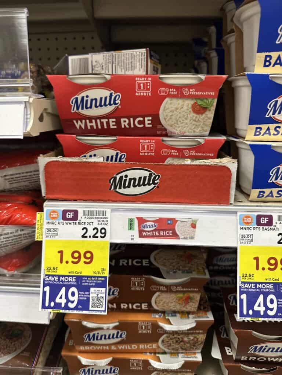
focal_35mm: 24
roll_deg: -0.8
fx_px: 261
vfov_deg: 71.6
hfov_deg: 56.8
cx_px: 141
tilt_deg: -13.6
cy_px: 188
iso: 200
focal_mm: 6.86
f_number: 1.78
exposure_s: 1/60
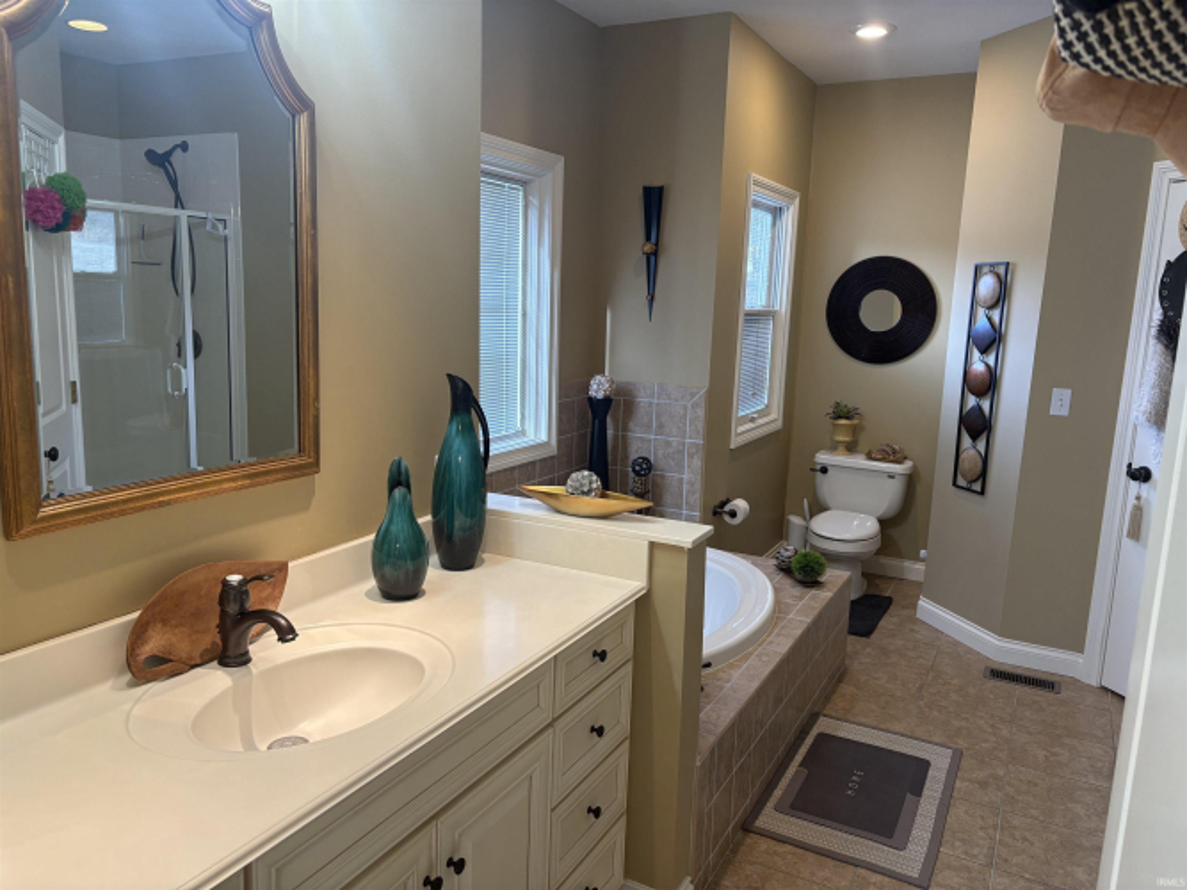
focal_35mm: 26
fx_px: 891
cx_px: 594
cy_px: 445
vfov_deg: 53.0
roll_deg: -1.4
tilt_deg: -9.2
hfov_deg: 67.3
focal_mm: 5.96
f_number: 1.6
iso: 100
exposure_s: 1/120
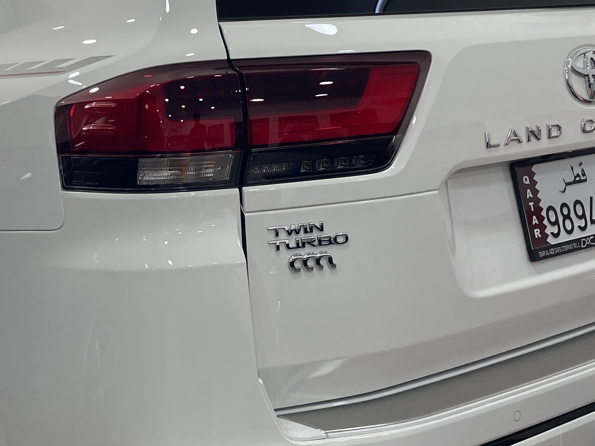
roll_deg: +2.5
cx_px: 213
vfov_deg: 23.3
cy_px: 204
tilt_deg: -9.6
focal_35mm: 63
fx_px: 1083
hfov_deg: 30.6
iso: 32
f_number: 1.6
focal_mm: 4.2
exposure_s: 1/122
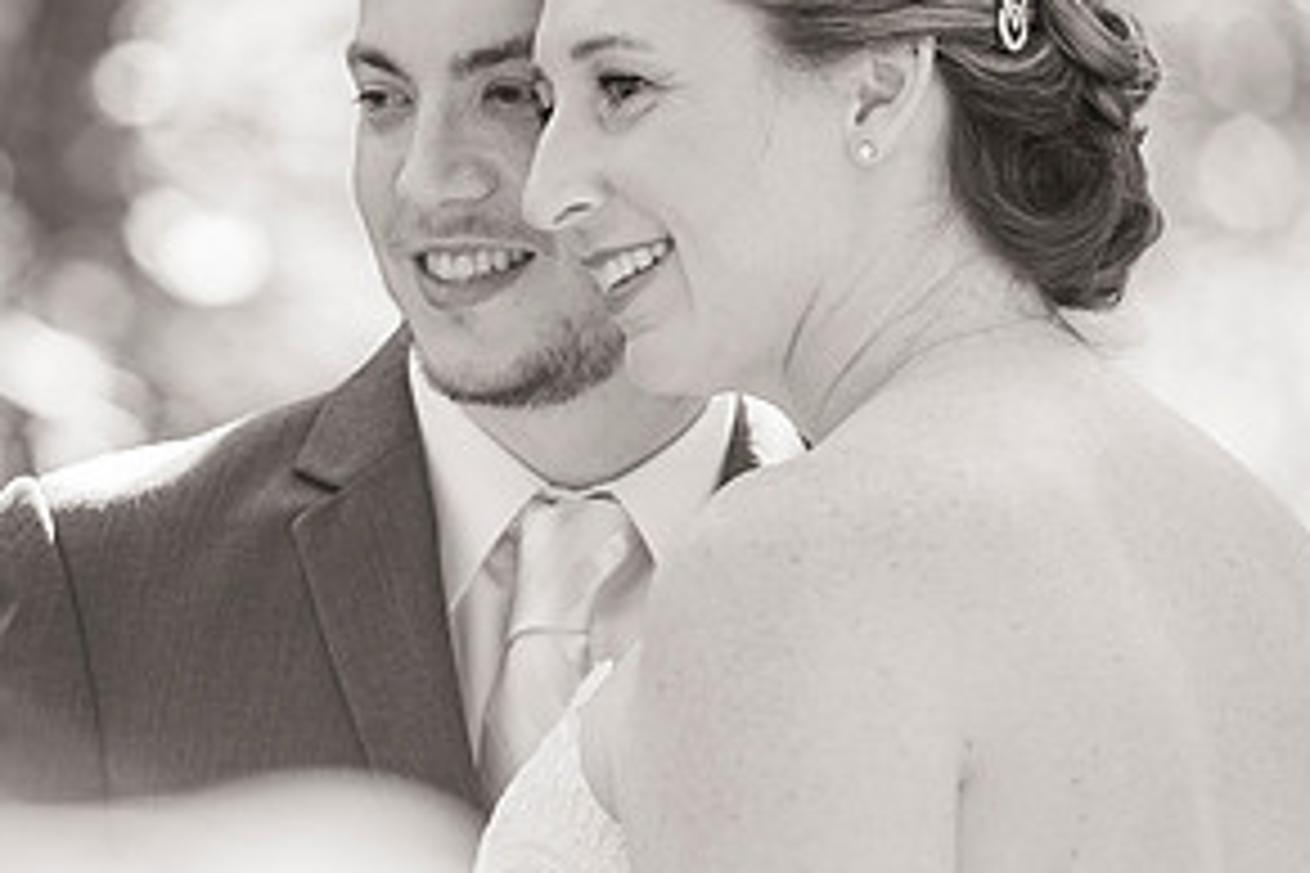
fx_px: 13426
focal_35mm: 369
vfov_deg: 3.7
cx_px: 468
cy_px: 387
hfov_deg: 5.6
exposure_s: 1/160
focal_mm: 185
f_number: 3.2
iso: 160
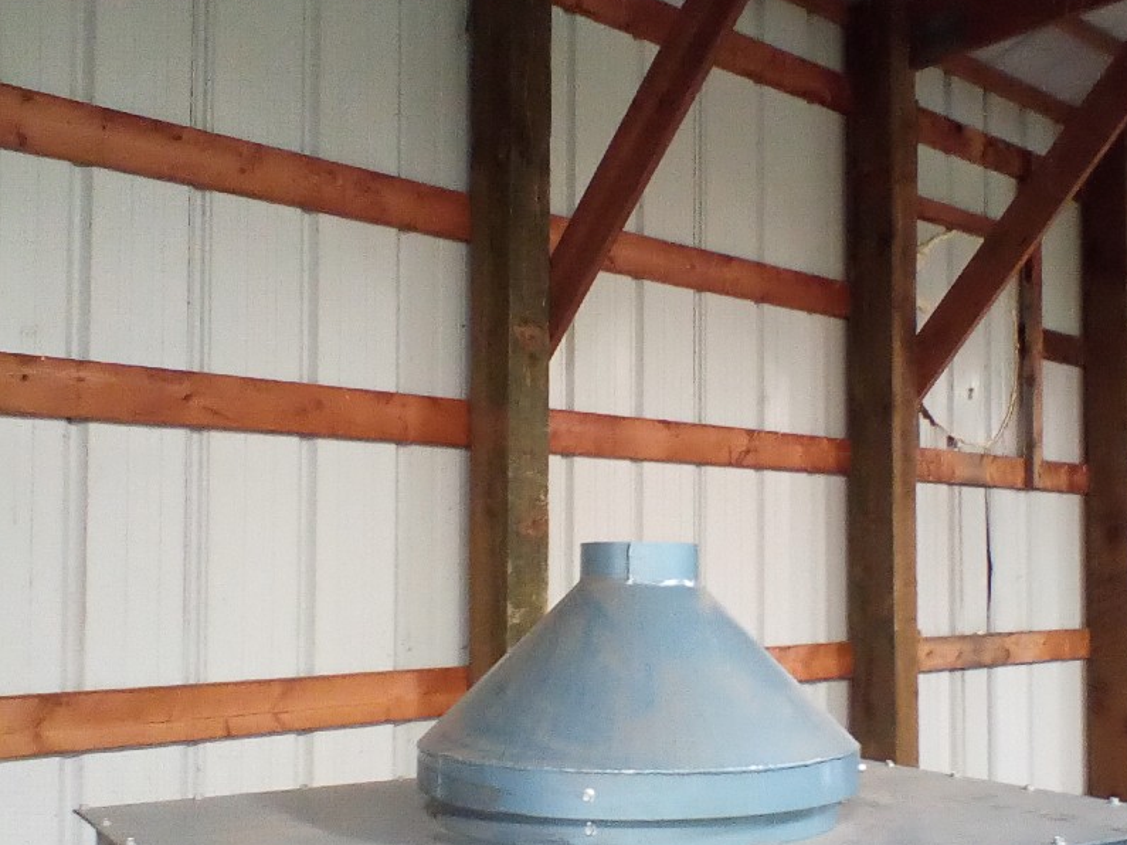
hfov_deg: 47.7
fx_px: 1270
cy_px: 510
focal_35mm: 39
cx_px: 652
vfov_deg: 36.7
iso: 325
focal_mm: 2.38
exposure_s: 1/20
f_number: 2.4
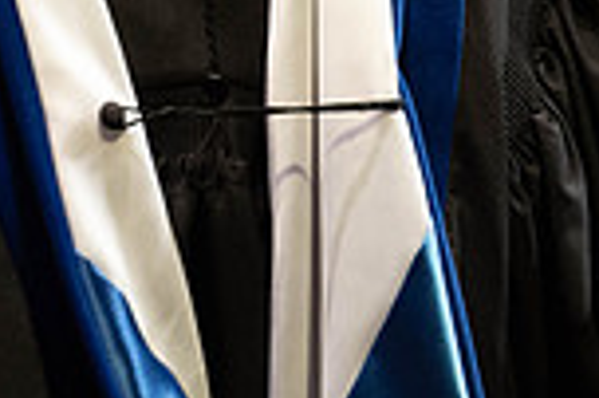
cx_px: 585
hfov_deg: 2.6
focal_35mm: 779
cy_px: -300
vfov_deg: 1.8
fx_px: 12948
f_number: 4.5
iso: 1600
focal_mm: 175
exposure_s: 1/320
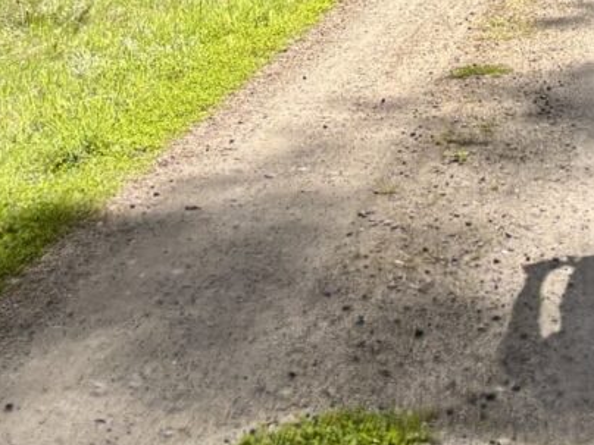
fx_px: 1767
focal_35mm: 103
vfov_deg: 12.9
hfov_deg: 18.6
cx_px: 584
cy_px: -389
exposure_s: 1/2857
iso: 50
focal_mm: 5.96
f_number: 1.6
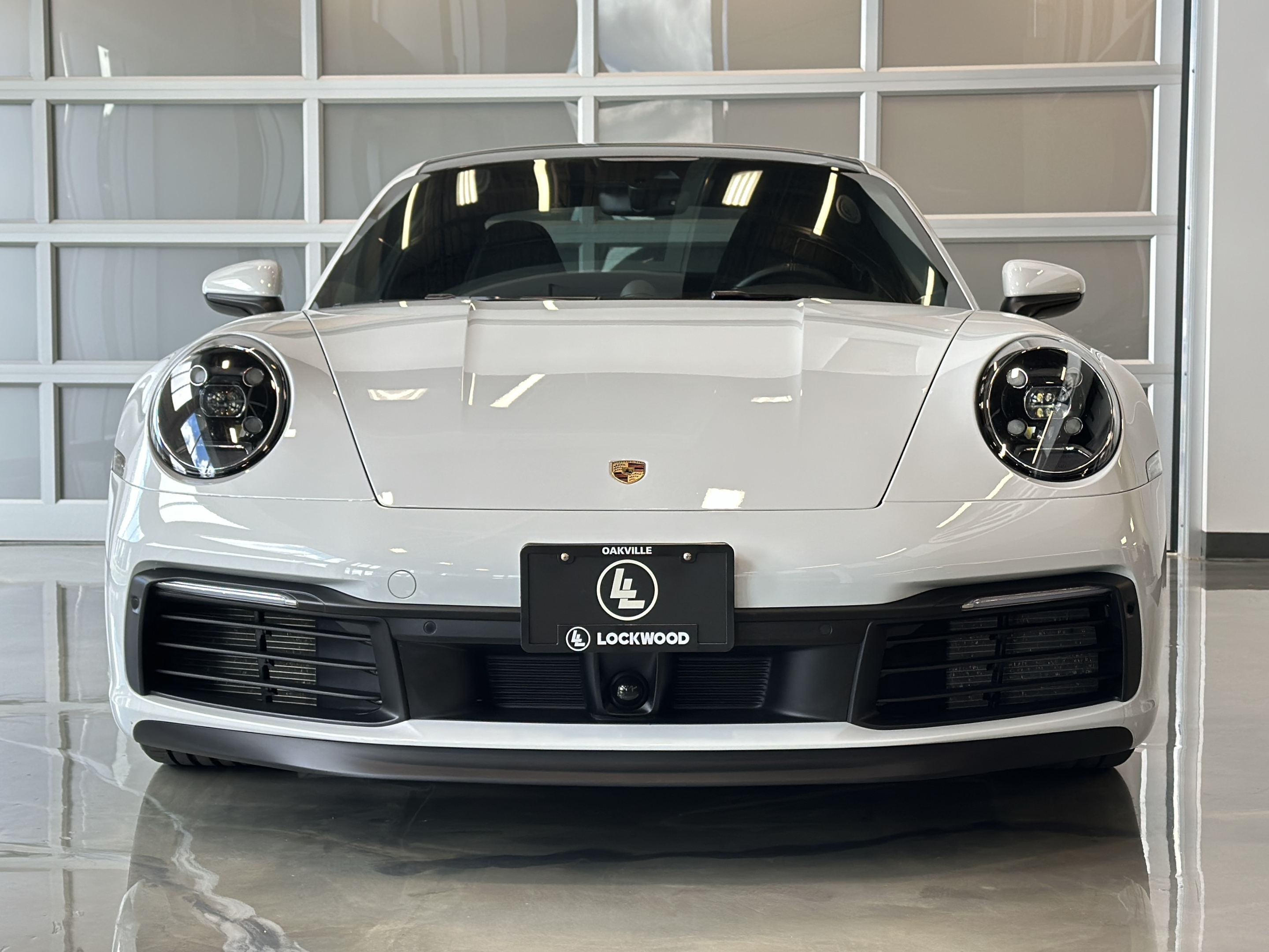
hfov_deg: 39.7
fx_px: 1760
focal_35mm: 48
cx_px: 634
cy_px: 476
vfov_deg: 30.3
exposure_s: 1/120
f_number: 1.78
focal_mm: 6.86
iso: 100
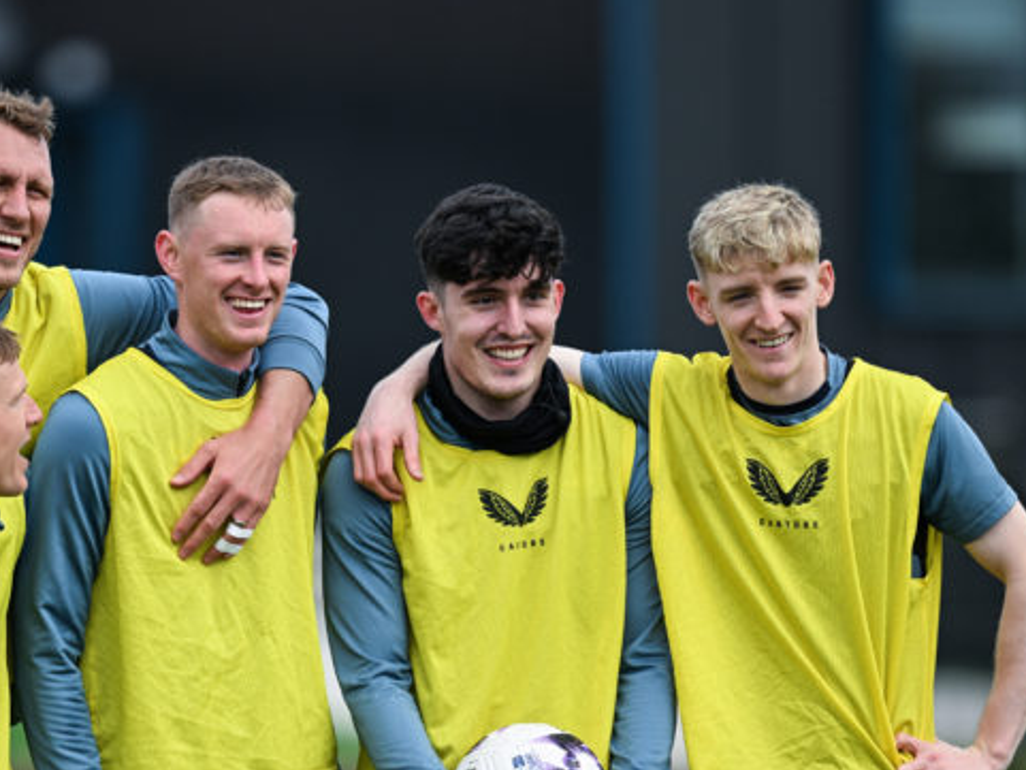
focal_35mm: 600
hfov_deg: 3.3
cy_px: 506
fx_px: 17788
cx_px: 271
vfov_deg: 2.5
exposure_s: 1/6400
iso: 640
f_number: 3.5
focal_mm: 400
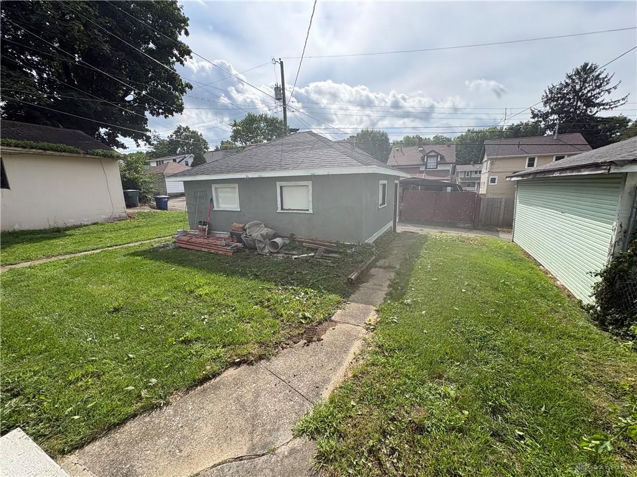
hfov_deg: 102.1
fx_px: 258
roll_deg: +2.4
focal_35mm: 14
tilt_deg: -12.5
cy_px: 238
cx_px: 318
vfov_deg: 85.7
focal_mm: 2.22
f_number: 2.2
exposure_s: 1/1217
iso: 64
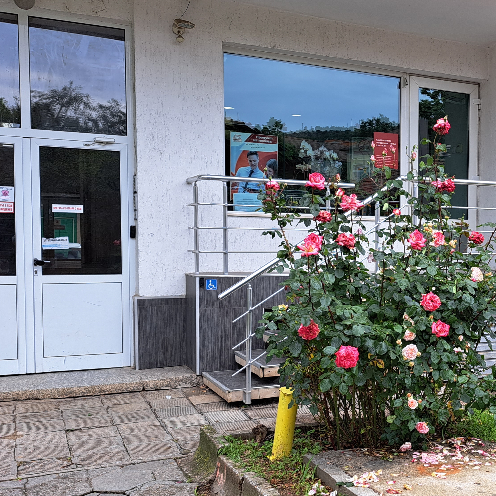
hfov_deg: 36.5
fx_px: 713
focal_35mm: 44
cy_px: 292
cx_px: 423
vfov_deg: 38.2
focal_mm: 5.23
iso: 50
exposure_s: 1/432
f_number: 1.8
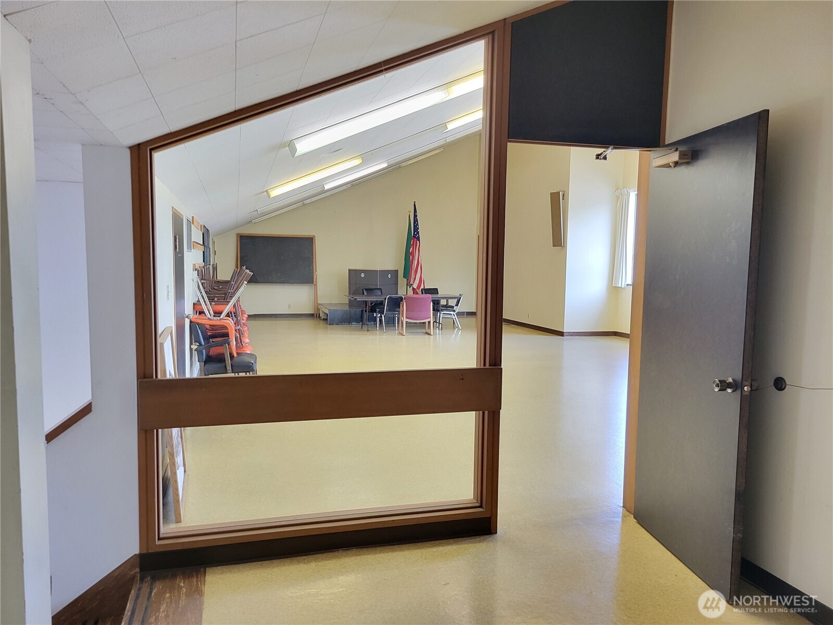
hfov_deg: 67.3
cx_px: 416
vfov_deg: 53.1
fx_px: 626
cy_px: 312
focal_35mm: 26
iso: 320
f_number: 1.8
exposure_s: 1/40
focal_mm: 5.4
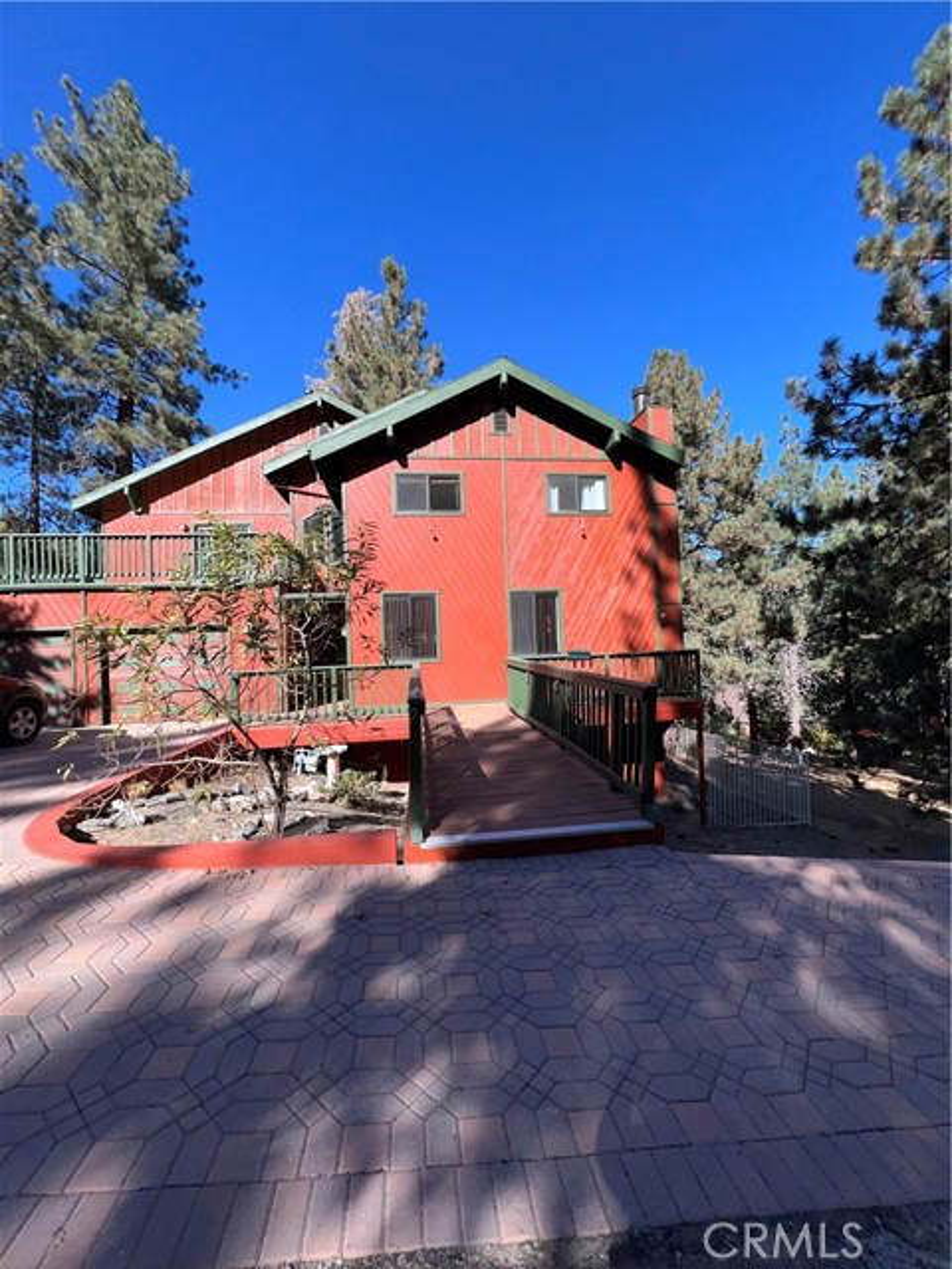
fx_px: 477
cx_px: 476
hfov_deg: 89.9
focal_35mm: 13
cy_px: 634
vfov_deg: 106.2
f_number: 1.8
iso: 25
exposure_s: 1/1119
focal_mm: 1.57
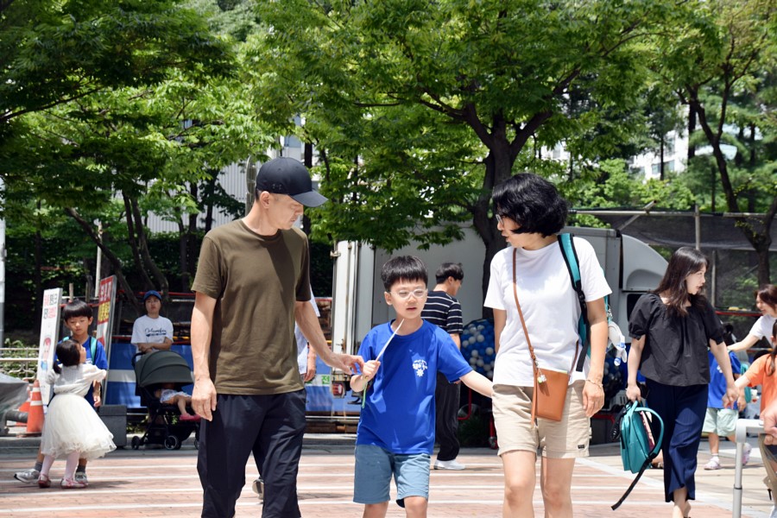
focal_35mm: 98
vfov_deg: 14.0
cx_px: 388
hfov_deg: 20.9
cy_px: 259
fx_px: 2104
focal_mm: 65
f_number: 8
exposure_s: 1/250
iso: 200
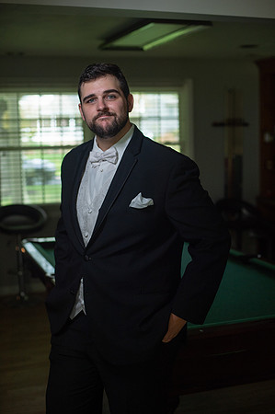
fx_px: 574
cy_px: 207
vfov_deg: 39.6
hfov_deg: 26.9
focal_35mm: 50
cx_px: 138
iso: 1000
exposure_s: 1/800
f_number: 2.8
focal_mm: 50
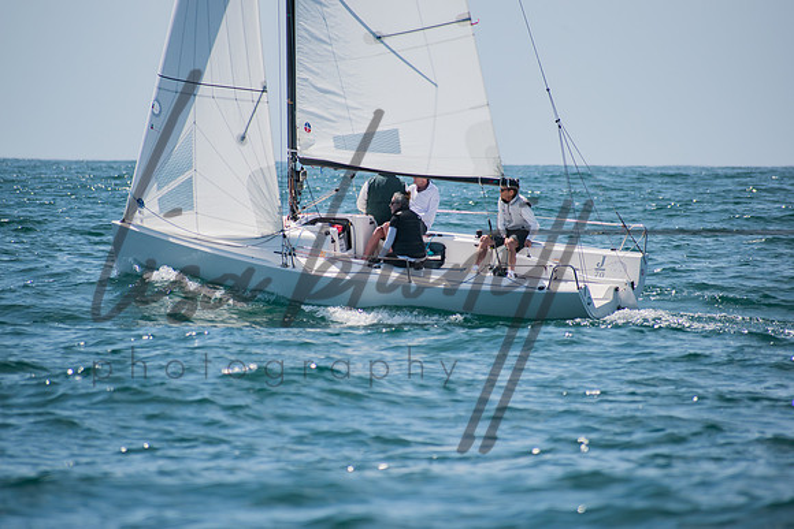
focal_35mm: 405
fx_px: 8934
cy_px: 264
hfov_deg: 5.1
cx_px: 397
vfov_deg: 3.4
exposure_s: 1/1000
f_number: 6.3
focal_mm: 270
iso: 200
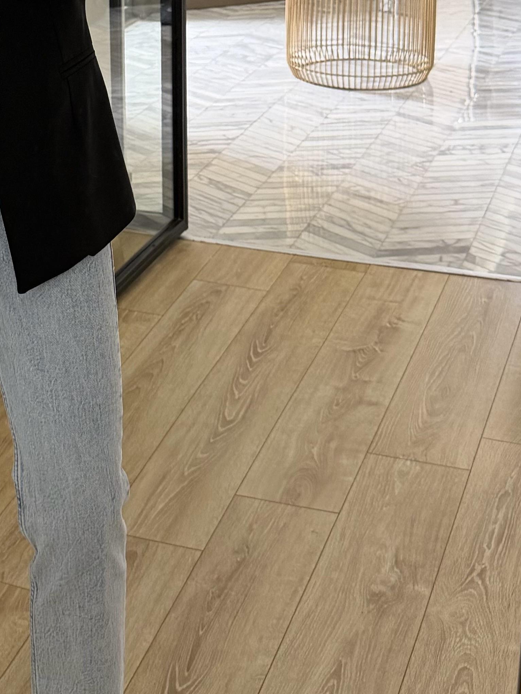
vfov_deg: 27.7
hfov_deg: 21.0
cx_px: -27
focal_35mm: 67
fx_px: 1344
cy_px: 45
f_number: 1.78
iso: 250
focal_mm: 6.76
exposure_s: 1/60
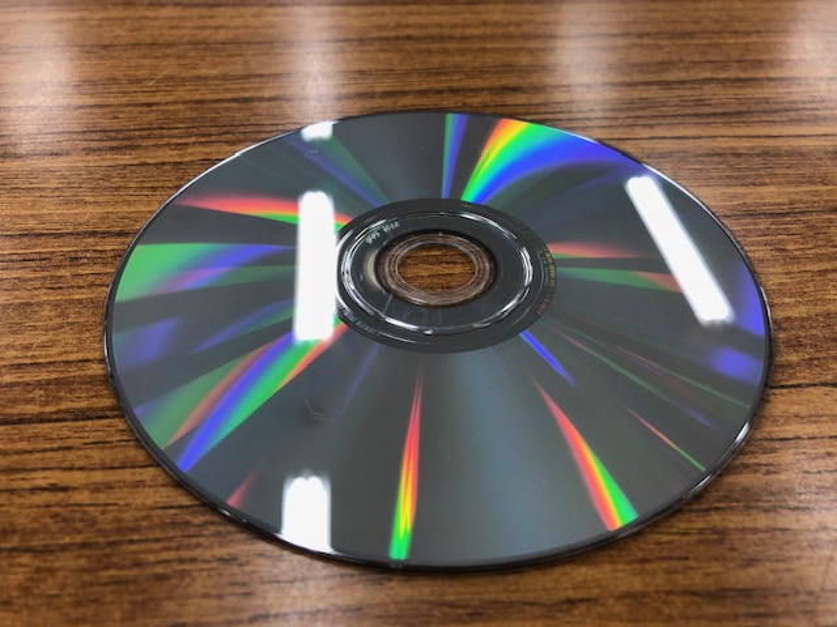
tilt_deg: -44.3
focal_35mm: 28
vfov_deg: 49.7
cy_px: 314
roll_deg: +0.3
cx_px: 418
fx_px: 677
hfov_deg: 63.4
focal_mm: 4
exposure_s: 1/50
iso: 32
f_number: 1.8
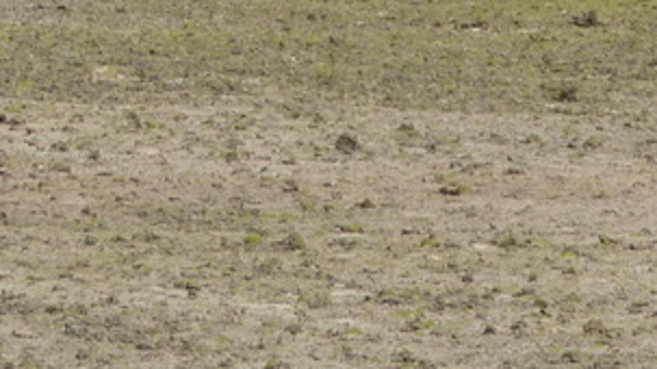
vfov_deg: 0.9
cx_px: 499
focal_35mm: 1295
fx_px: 22546
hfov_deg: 1.7
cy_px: -245
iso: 80
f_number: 5.6
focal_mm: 49.2
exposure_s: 1/400
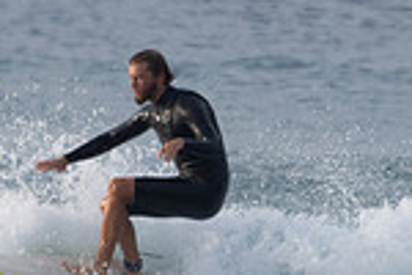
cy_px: 386
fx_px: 21228
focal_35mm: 1855
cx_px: 181
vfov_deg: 0.7
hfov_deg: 1.1
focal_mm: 320
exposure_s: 1/1600
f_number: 5.6
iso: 400
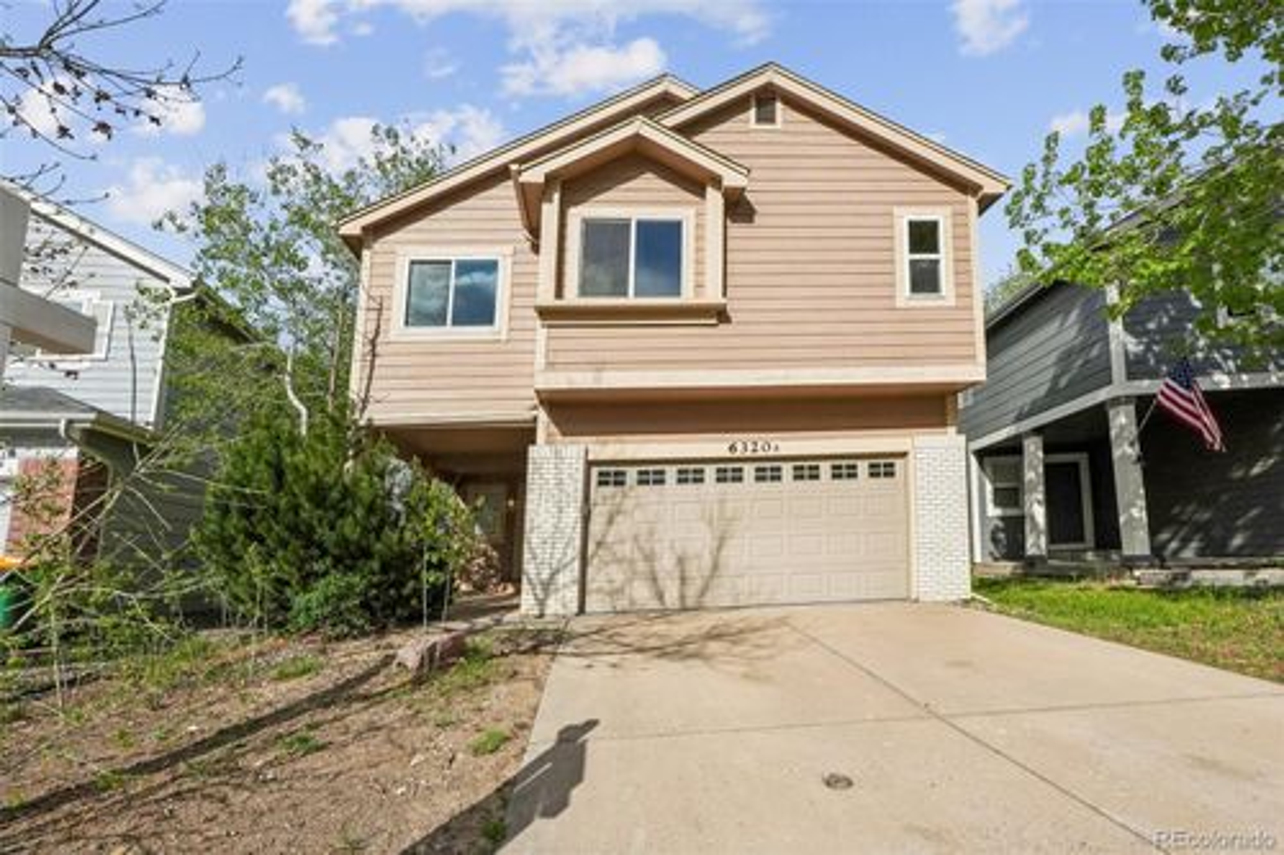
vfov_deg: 77.3
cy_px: 428
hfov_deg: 100.4
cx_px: 642
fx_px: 535
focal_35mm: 15
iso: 640
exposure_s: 1/2500
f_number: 9
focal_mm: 10
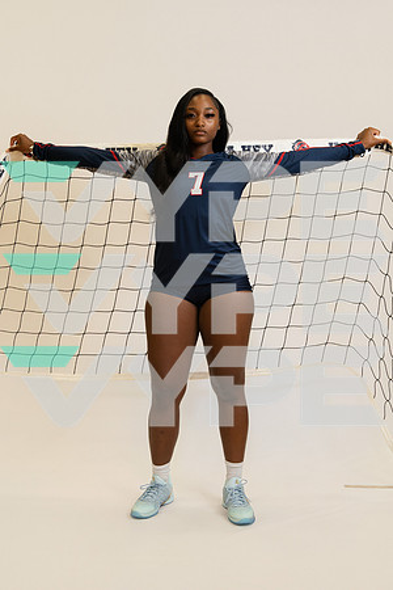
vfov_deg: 49.9
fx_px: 634
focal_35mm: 39
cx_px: 196
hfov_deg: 34.5
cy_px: 295
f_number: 4
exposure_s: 1/125
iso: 400
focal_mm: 38.7
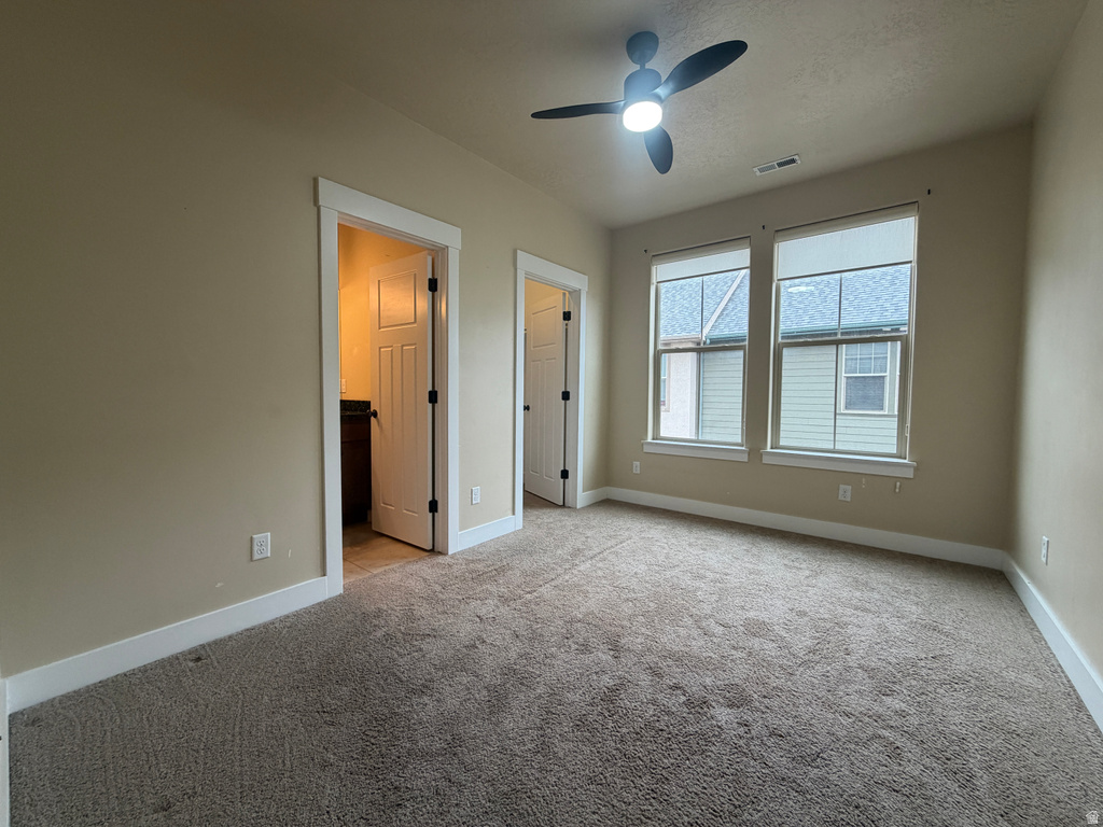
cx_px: 552
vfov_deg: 85.7
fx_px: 446
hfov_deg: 102.1
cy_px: 414
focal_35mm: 14
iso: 200
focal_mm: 2.22
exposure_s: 1/120
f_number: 2.2
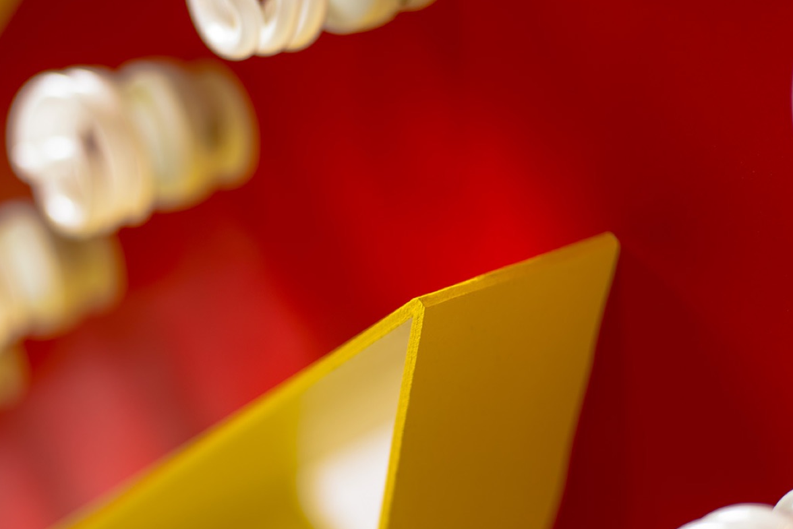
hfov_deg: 29.6
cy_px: 294
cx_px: 405
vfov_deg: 20.0
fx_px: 1498
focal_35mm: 68
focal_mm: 50
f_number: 2.2
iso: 50
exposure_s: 1/80
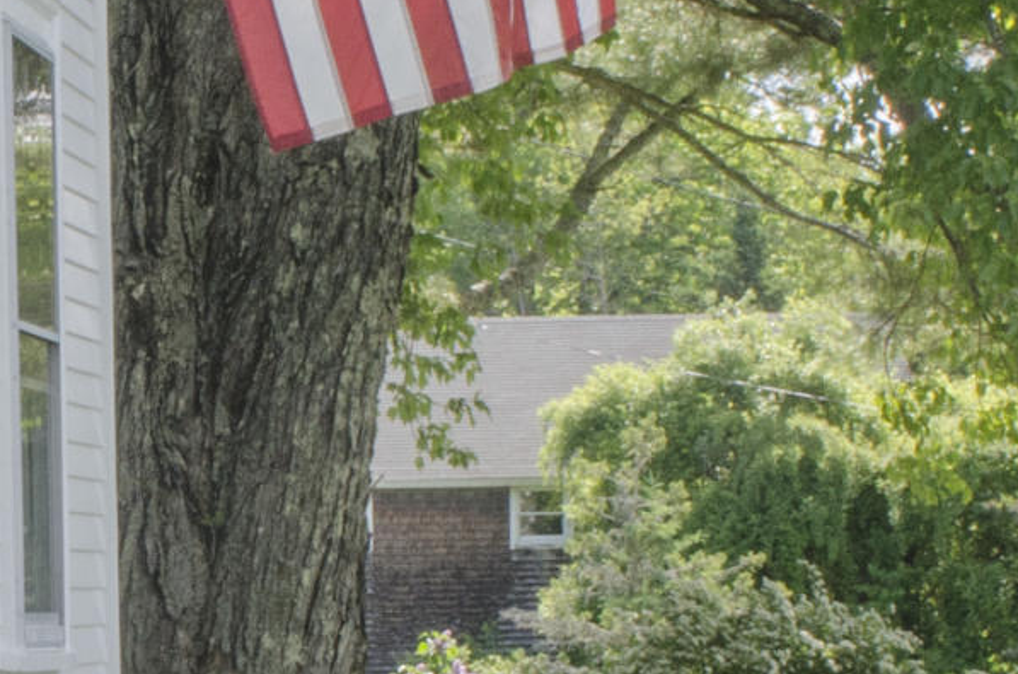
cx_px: -174
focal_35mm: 181
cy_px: 665
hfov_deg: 11.2
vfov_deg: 7.5
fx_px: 5106
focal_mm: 24
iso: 200
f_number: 22
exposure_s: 1/40
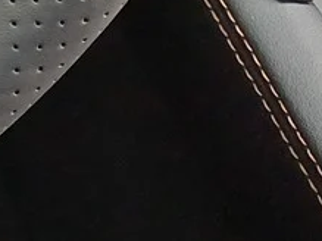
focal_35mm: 183
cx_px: -520
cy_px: -561
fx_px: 1701
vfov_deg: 7.0
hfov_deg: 9.3
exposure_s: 1/50
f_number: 1.8
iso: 200
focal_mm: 4.65
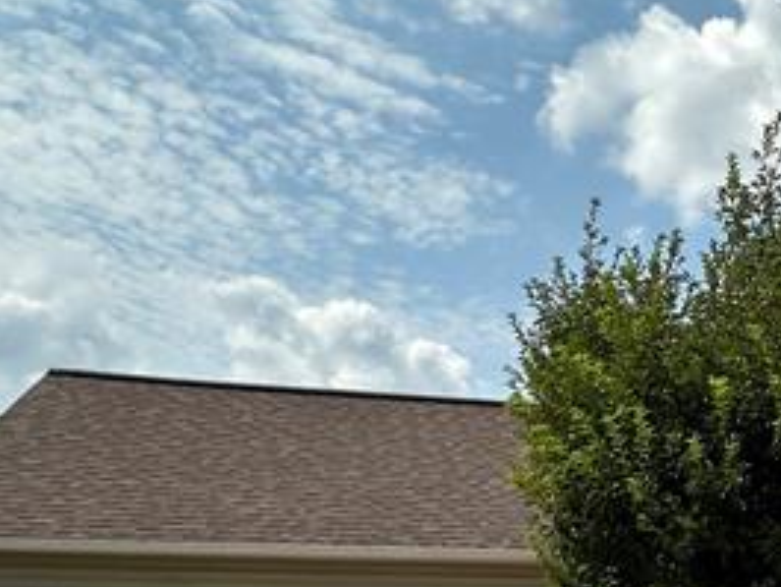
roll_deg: -0.7
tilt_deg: +0.2
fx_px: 1219
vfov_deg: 24.8
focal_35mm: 54
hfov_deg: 29.5
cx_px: 984
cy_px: 675
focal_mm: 2.22
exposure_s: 1/2020
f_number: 2.2
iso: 50
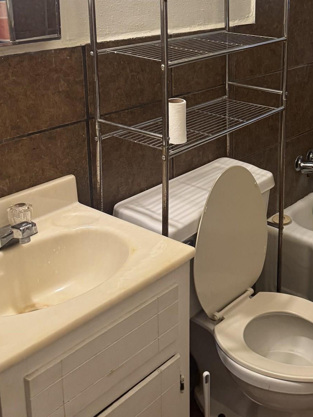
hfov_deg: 29.6
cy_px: 97
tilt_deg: -12.3
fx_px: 567
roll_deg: -0.2
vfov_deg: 39.2
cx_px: 281
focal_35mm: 47
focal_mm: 6.76
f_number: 1.78
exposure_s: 1/60
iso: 320
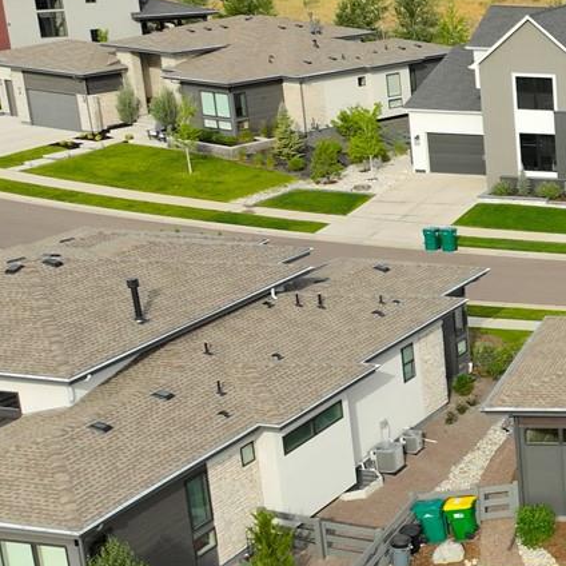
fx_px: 1480
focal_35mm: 80
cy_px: 351
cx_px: 908
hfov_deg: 18.5
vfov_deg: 21.6
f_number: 2.8
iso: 110
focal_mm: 12.29
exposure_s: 1/1000
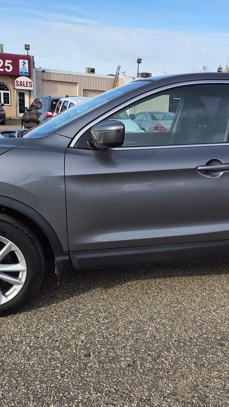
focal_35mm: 38
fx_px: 410
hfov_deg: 31.0
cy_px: 225
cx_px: 148
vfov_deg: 52.7
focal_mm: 5.4
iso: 80
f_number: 1.8
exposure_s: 1/3232
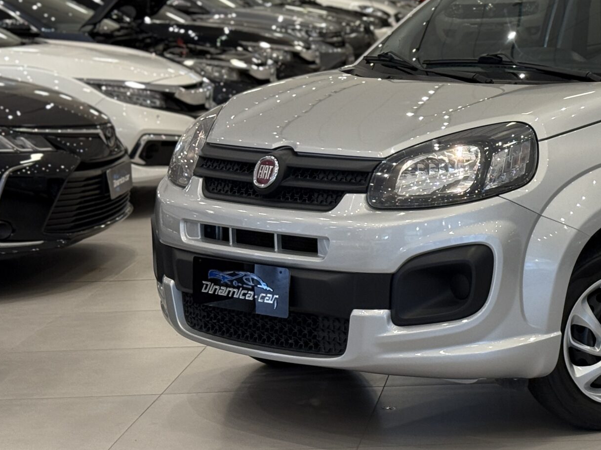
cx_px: 557
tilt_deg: -4.5
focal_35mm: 101
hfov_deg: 19.1
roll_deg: +1.9
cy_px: 123
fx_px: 1753
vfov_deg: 14.6
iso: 125
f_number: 1.78
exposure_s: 1/60
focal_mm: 6.76
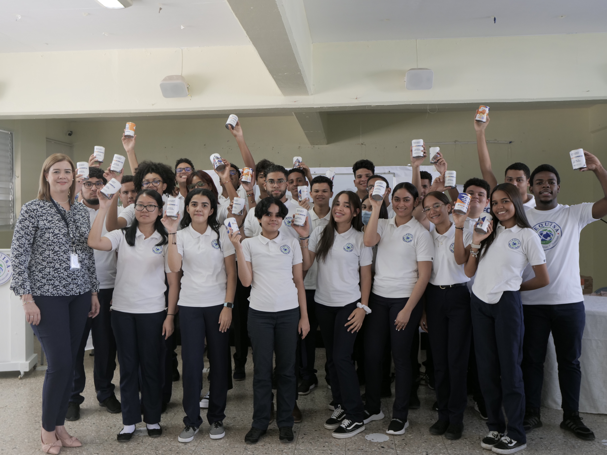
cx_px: 304
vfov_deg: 44.2
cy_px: 228
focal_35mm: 32
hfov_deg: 56.8
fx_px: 561
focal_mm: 16
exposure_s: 1/125
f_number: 2.8
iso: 400
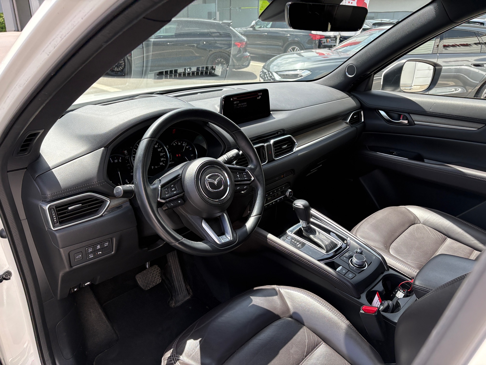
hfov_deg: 67.3
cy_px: 182
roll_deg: -1.1
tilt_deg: -22.6
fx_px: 365
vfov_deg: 53.1
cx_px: 243
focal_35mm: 26
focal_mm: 5.96
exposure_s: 1/586
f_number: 1.6
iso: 50
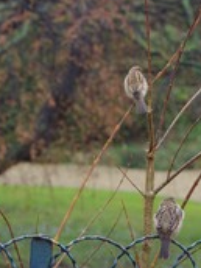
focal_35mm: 241
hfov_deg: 6.2
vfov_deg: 8.2
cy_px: 139
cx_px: 50
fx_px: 1866
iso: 800
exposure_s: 1/250
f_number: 6.7
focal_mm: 70
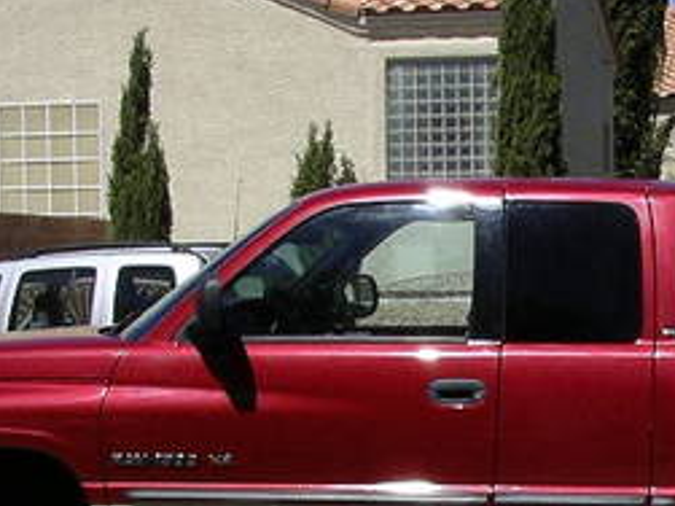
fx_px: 2358
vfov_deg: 12.1
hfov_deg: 16.2
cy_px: 495
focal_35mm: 121
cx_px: 549
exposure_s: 1/1250
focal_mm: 5.8
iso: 64
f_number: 4.1
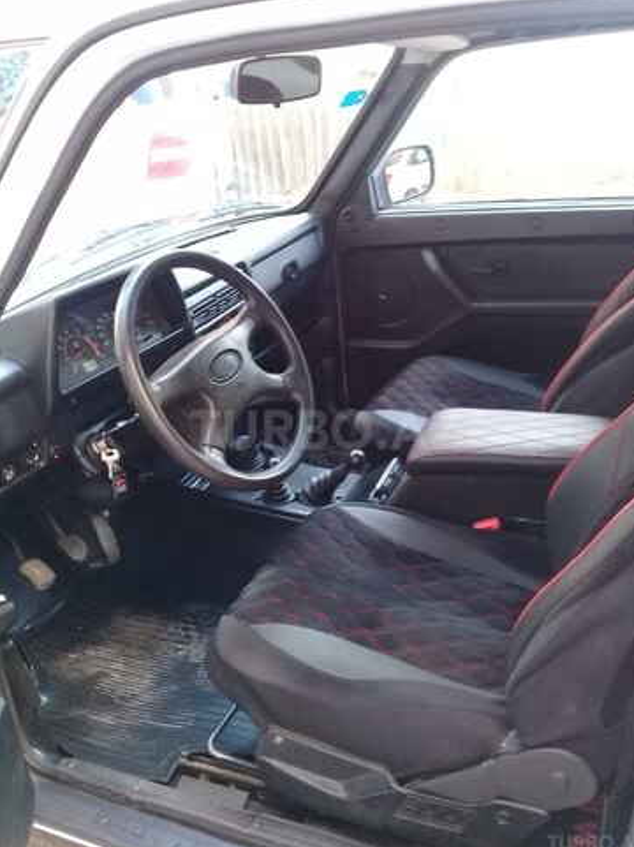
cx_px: 326
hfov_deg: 44.1
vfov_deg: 56.8
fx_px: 782
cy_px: 430
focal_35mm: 32
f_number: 2.2
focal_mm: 3.3
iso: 100
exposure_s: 1/33
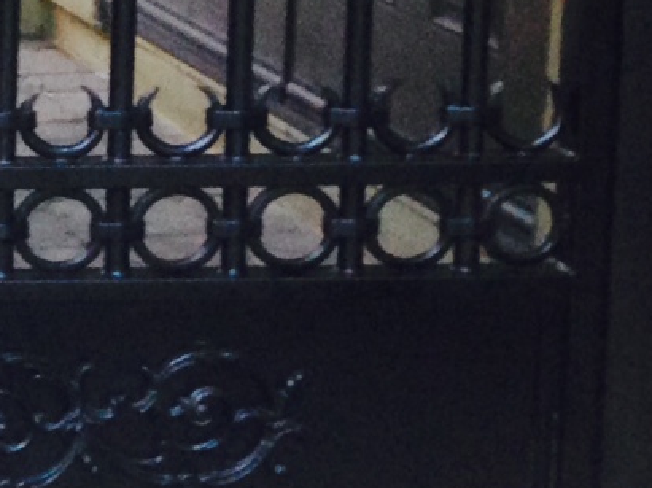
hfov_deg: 10.4
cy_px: -124
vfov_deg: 8.9
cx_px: -894
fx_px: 3106
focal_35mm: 165
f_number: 2.4
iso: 100
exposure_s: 1/20
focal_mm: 4.12
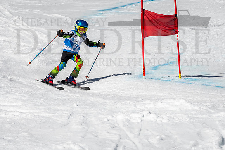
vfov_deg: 1.5
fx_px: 5658
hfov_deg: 2.3
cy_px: 77
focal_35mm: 905
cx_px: 103
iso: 200
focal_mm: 400
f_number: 8
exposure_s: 1/2000
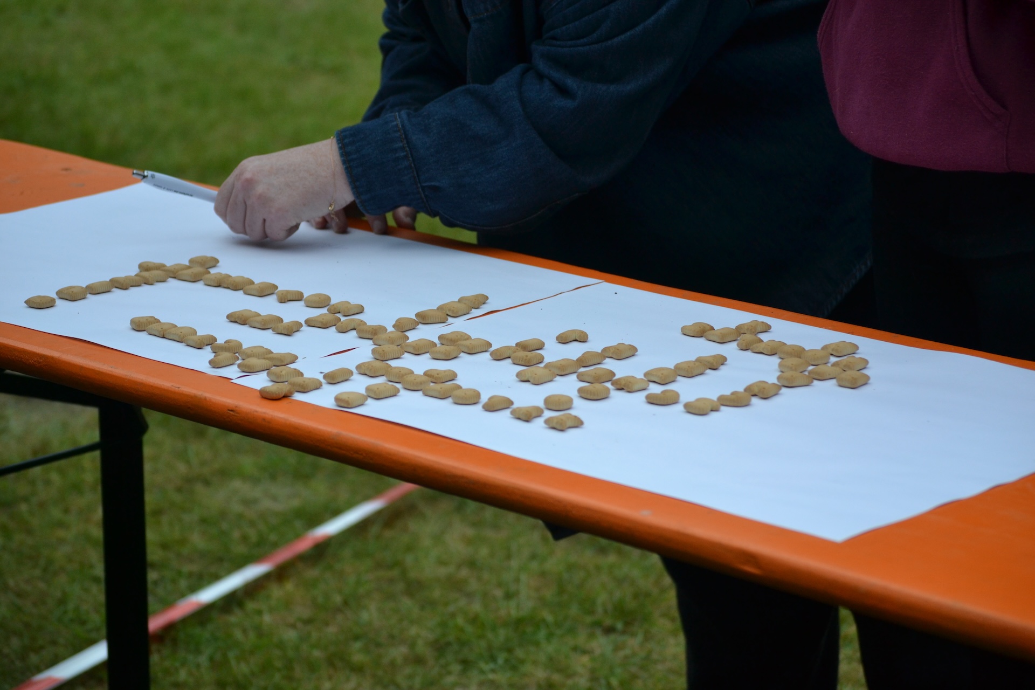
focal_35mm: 108
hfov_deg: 18.9
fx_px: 3105
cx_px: 518
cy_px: 345
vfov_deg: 12.7
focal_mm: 72
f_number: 4.2
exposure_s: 1/500
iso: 500
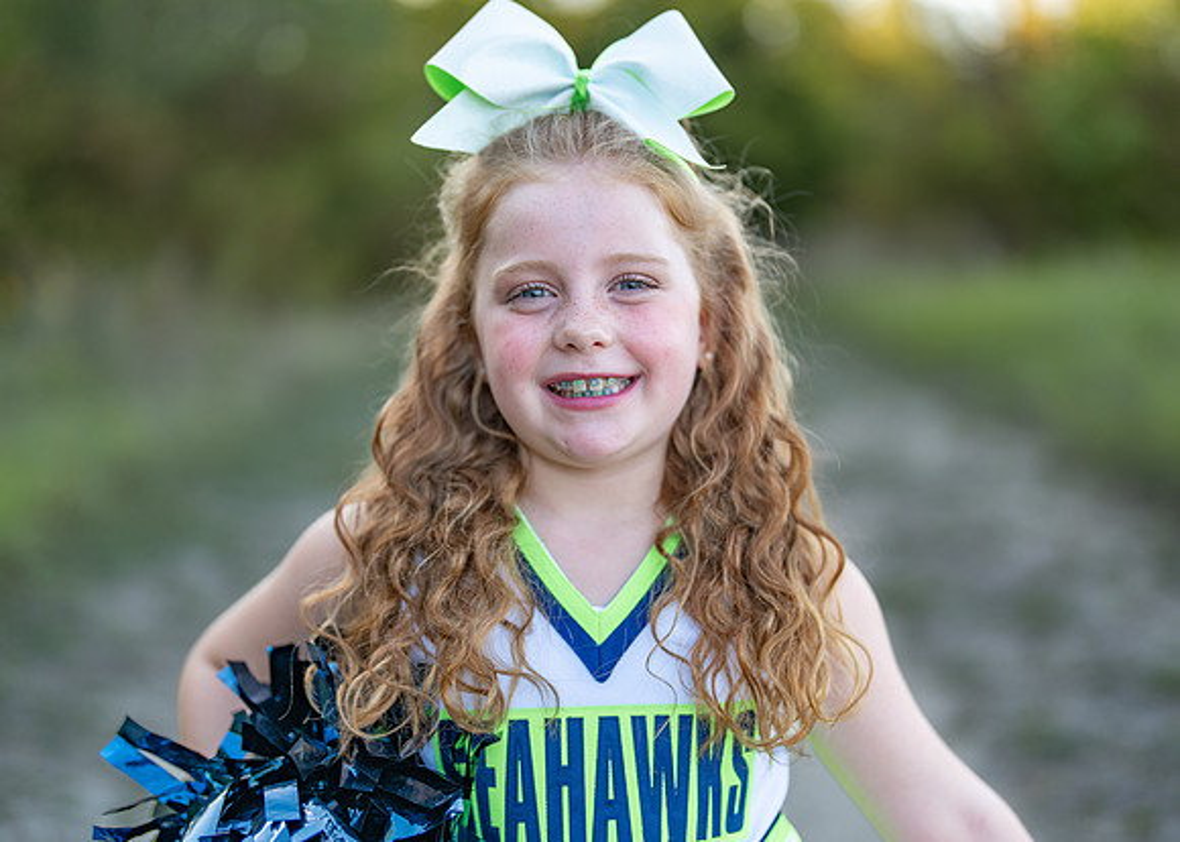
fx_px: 1785
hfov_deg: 36.6
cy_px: 420
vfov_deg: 26.6
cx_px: 592
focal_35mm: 53
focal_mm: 50
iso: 100
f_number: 1.2
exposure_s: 1/800
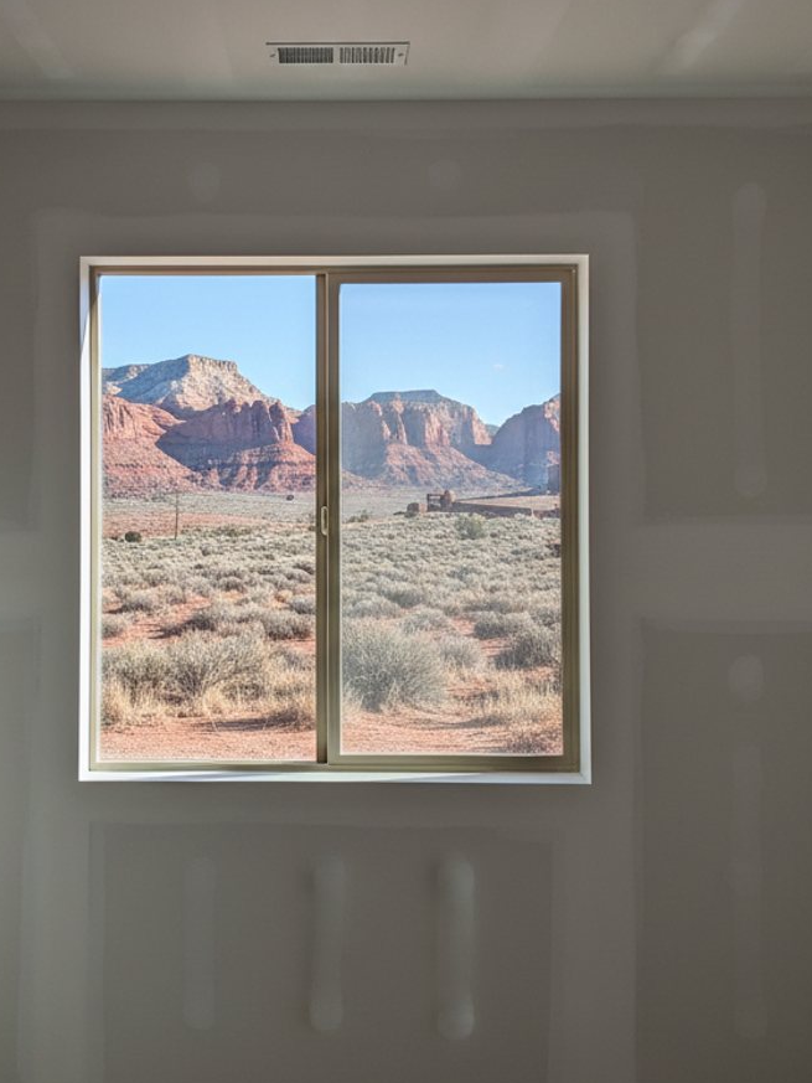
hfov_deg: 42.7
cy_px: 474
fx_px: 1032
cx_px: 324
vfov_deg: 55.2
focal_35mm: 33
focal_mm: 6.8
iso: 520
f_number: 1.78
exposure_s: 1/1414
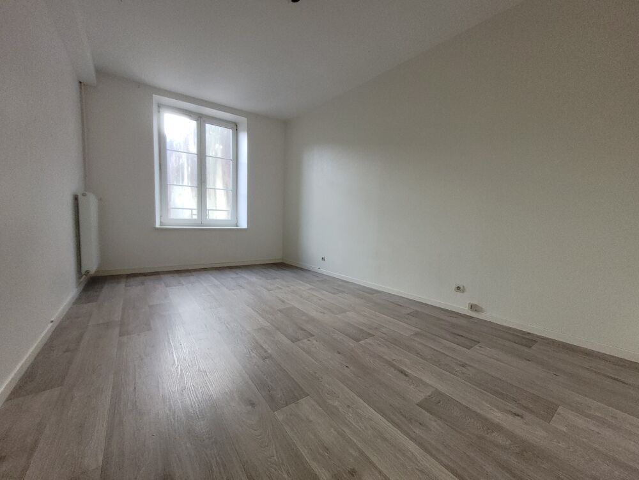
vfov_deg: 89.9
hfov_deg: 106.2
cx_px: 320
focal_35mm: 13
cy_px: 240
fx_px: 240
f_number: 2.2
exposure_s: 1/50
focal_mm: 1.74
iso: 160
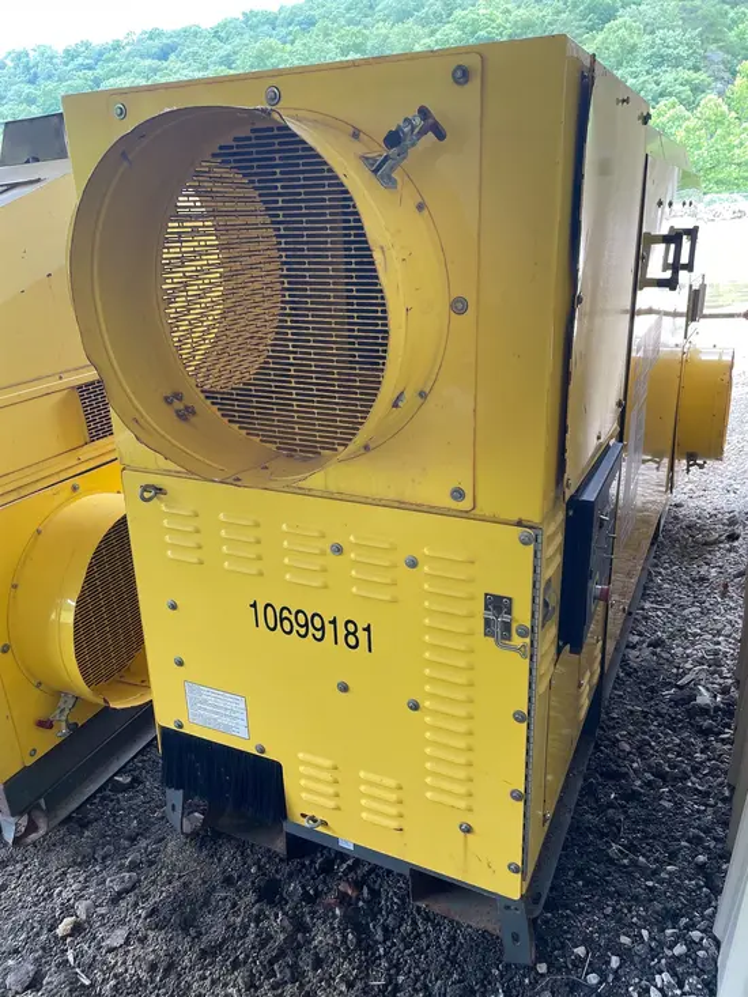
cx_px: 374
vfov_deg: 67.3
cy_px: 498
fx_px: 749
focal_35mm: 26
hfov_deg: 53.1
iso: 100
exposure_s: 1/121
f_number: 1.6
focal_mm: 4.2
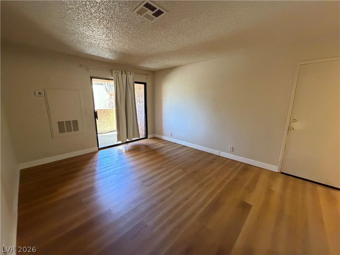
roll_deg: +0.1
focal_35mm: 14
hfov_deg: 102.1
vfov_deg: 85.7
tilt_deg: -11.3
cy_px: 128
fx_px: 138
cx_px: 170
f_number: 2.2
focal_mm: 2.22
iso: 800
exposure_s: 1/60
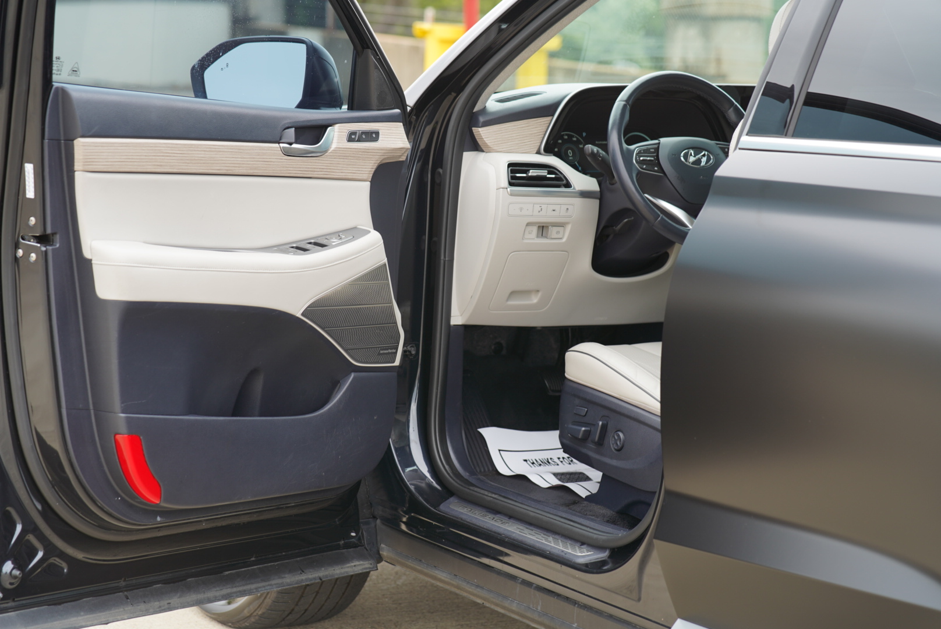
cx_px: 470
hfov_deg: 23.9
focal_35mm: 85
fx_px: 2223
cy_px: 314
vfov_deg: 16.1
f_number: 4
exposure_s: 1/160
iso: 200
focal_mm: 85
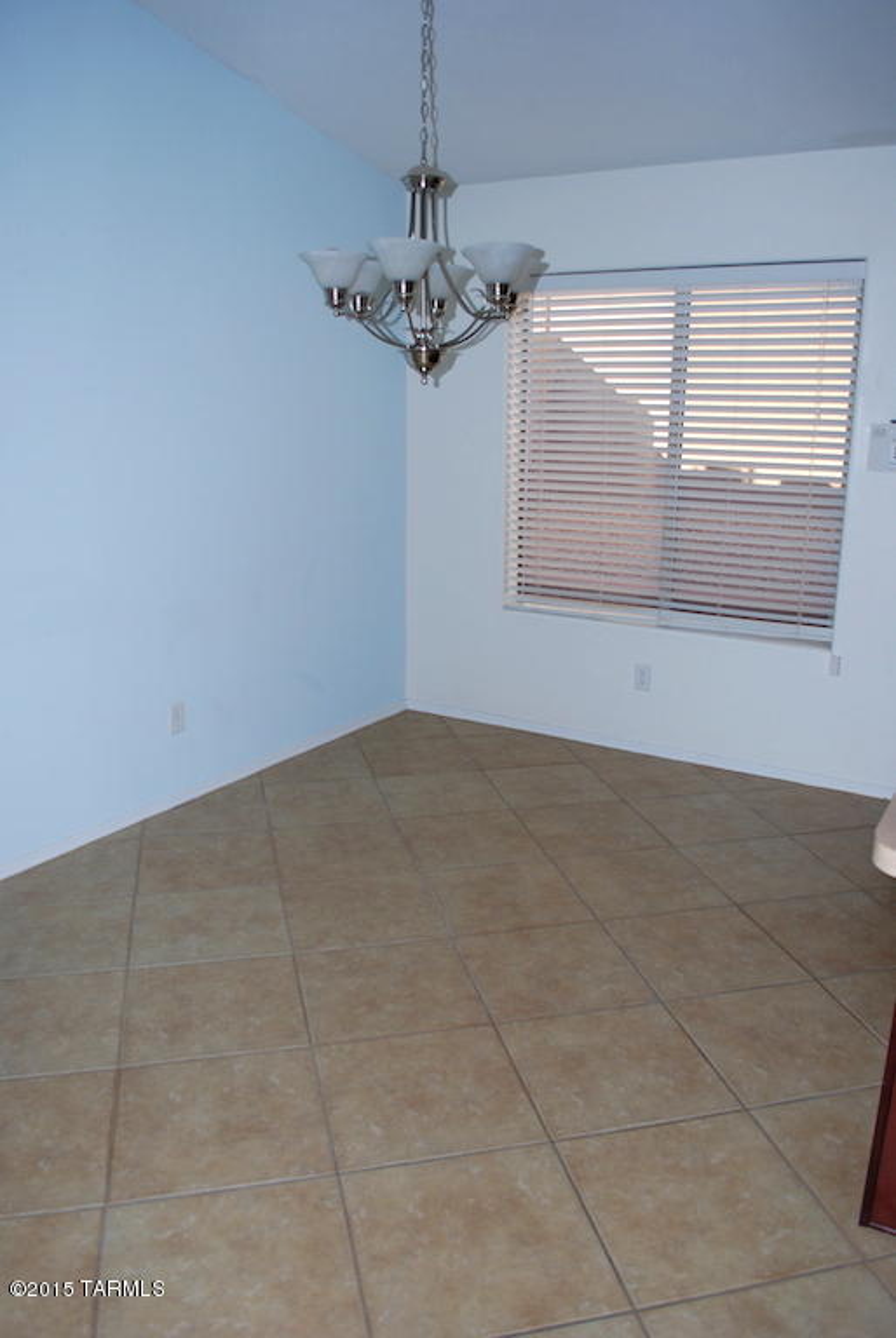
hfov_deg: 48.0
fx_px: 1005
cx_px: 448
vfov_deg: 67.3
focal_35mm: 27
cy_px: 669
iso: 100
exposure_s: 1/125
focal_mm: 18
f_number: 4
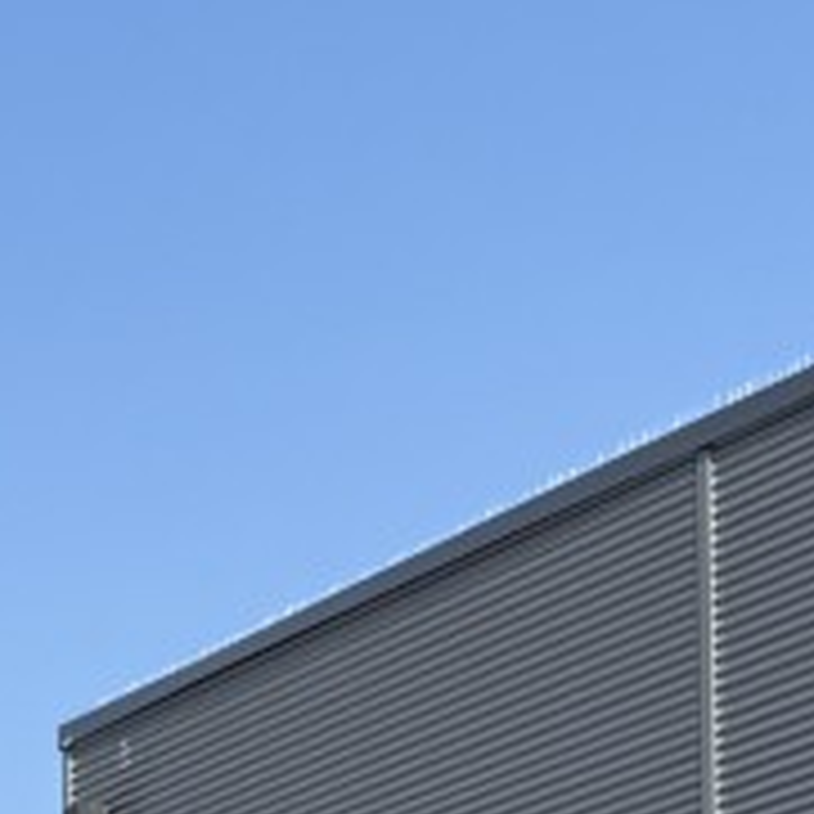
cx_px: -881
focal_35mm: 169
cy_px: 1835
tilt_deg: +0.9
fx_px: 4496
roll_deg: -0.1
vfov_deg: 9.4
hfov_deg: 9.6
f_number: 1.78
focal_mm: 6.76
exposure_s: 1/2907
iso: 80
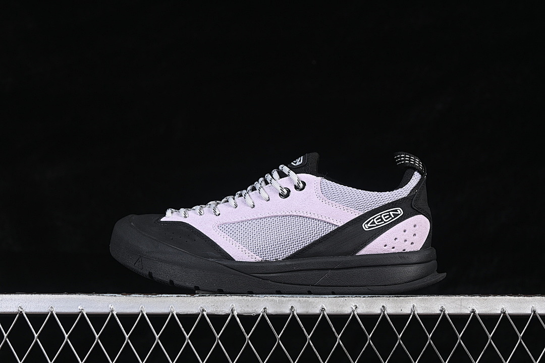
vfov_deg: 18.2
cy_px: 182
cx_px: 272
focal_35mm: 75
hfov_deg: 27.0
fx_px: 1135
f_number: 7.1
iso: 160
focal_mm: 50
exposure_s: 1/60
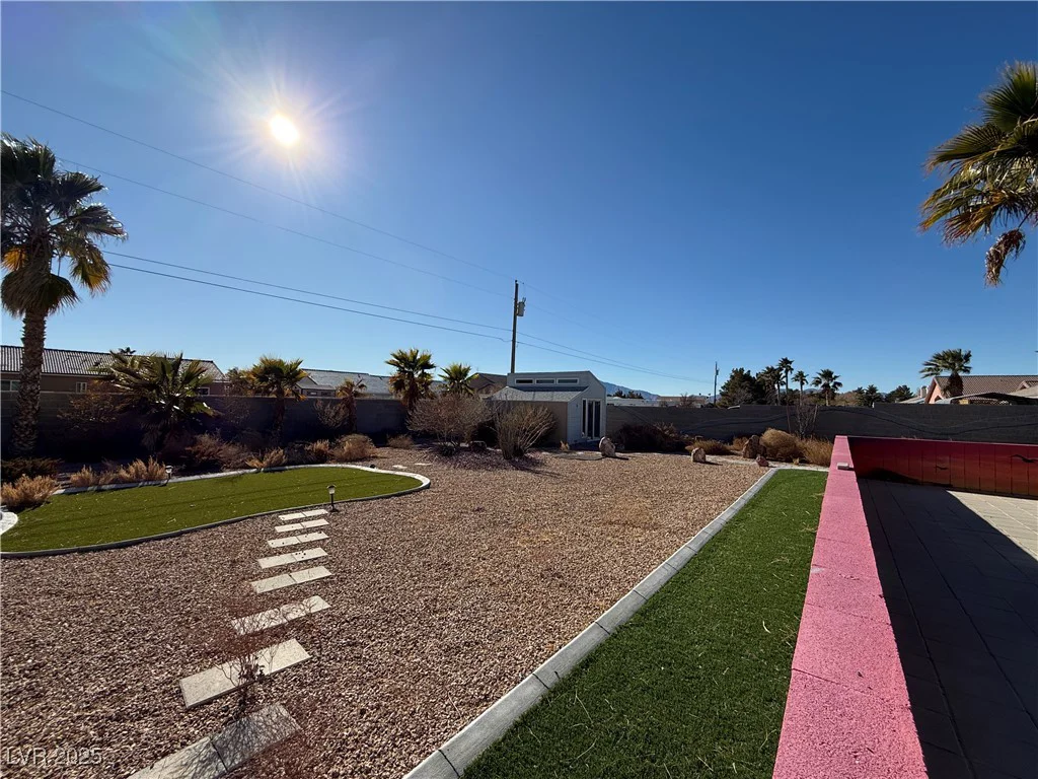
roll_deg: -2.4
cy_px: 390
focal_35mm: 14
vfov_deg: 85.7
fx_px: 420
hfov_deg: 102.1
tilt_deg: +1.9
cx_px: 519
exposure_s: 1/3289
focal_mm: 2.22
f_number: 2.2
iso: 50
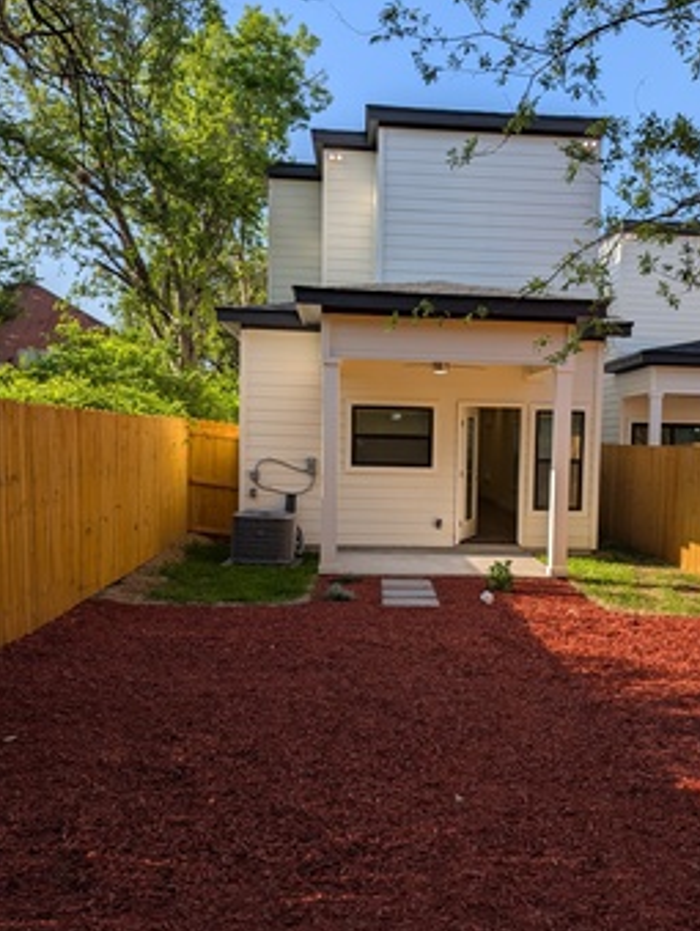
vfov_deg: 53.8
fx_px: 915
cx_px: 449
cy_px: 508
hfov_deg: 41.5
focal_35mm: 34
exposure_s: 1/854
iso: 21
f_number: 1.68
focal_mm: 6.9
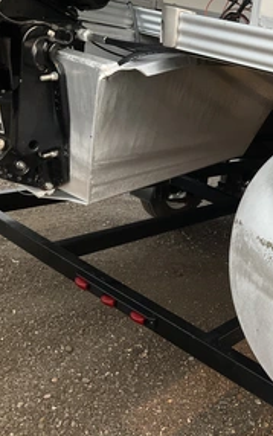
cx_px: 281
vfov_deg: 46.2
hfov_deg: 27.9
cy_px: 213
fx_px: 511
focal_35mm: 43
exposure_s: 1/883
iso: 25
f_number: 1.8
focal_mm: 3
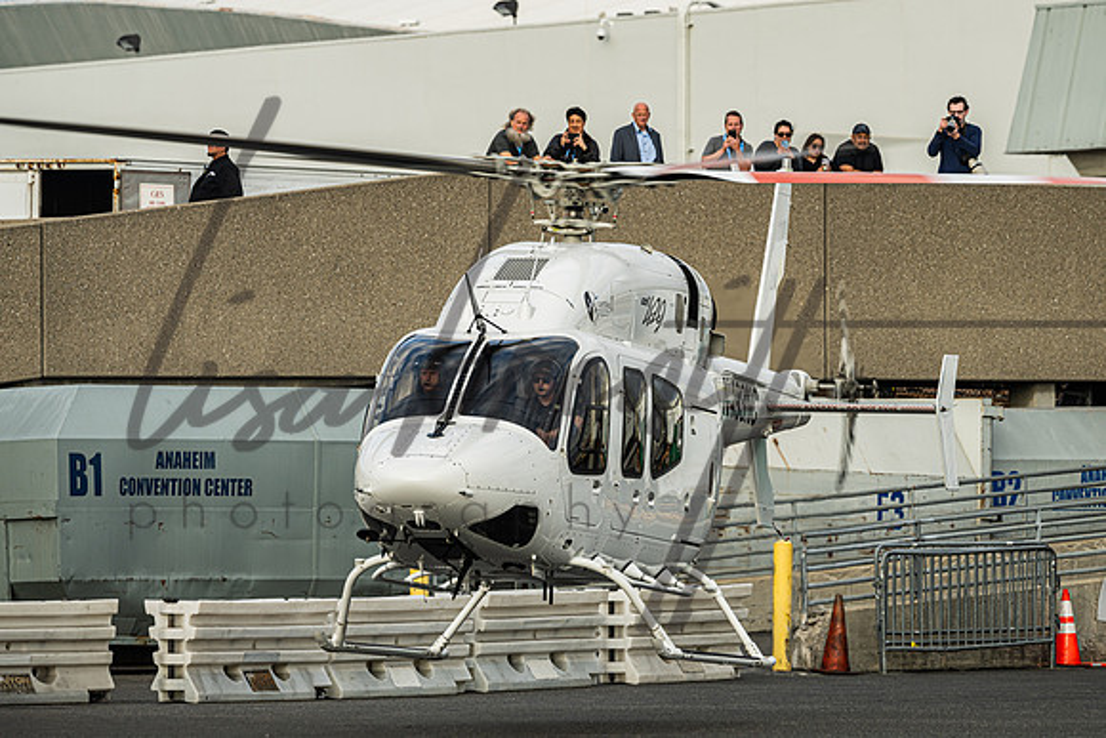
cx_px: 580
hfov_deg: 5.7
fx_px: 11136
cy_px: 266
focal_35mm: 362
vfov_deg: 3.8
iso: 125
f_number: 7.1
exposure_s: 1/250
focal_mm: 280
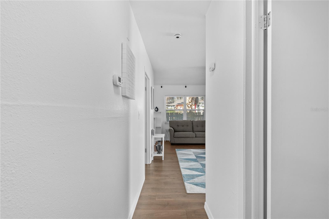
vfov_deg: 77.3
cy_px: 110
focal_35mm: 15
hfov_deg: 100.4
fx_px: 137
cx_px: 164
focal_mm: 10
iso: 100
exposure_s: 1/6
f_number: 7.1
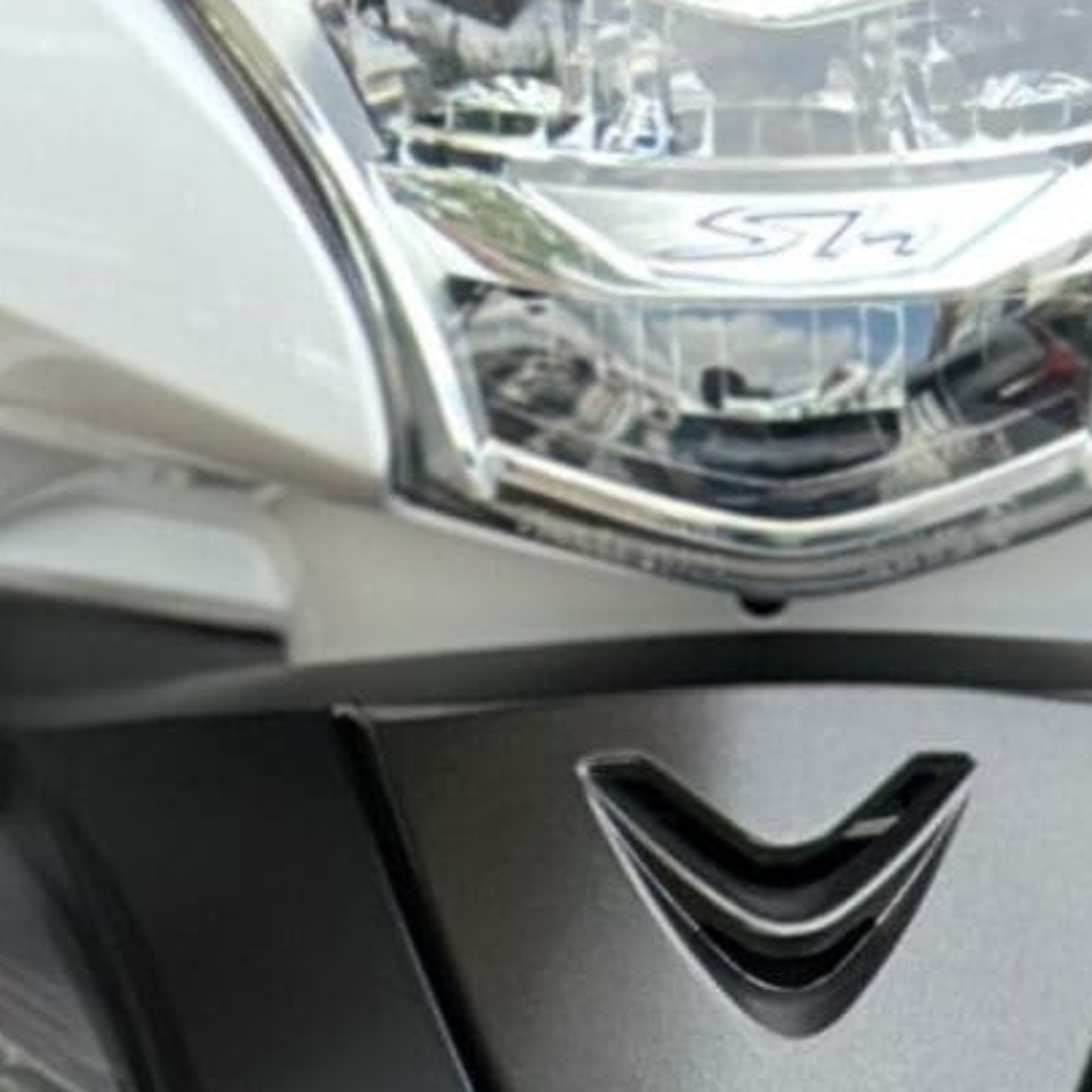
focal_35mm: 269
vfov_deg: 6.2
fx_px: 9601
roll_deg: -2.0
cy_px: 2873
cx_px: 716
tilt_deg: -22.5
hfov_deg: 6.5
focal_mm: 6.86
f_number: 1.78
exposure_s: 1/719
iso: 80
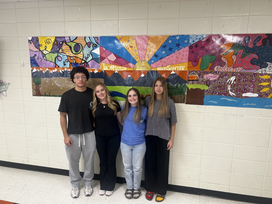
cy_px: 102
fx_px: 204
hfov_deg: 67.3
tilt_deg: -11.2
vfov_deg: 53.1
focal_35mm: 26
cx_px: 136
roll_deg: -0.5
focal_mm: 5.7
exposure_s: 1/60
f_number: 1.5
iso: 80
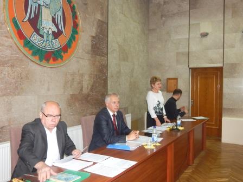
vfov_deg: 45.4
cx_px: 122
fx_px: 218
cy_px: 91
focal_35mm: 31
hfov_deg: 58.4
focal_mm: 5.6
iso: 200
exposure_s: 1/30
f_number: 3.2
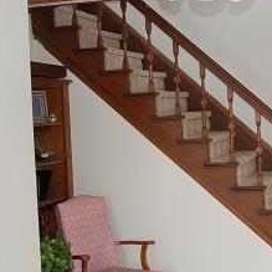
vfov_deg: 27.3
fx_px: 560
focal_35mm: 63
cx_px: 243
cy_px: 134
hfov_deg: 26.4
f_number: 4
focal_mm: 24
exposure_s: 1/60
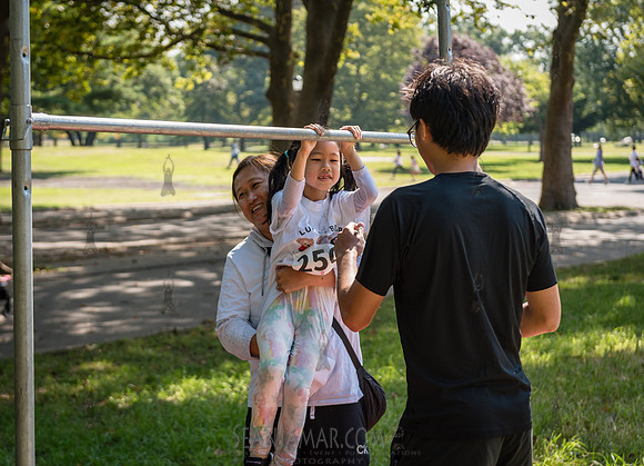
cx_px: 310
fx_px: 1564
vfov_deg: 16.9
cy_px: 212
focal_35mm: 85
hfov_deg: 23.3
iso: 400
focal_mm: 62
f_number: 3.5
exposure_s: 1/1000
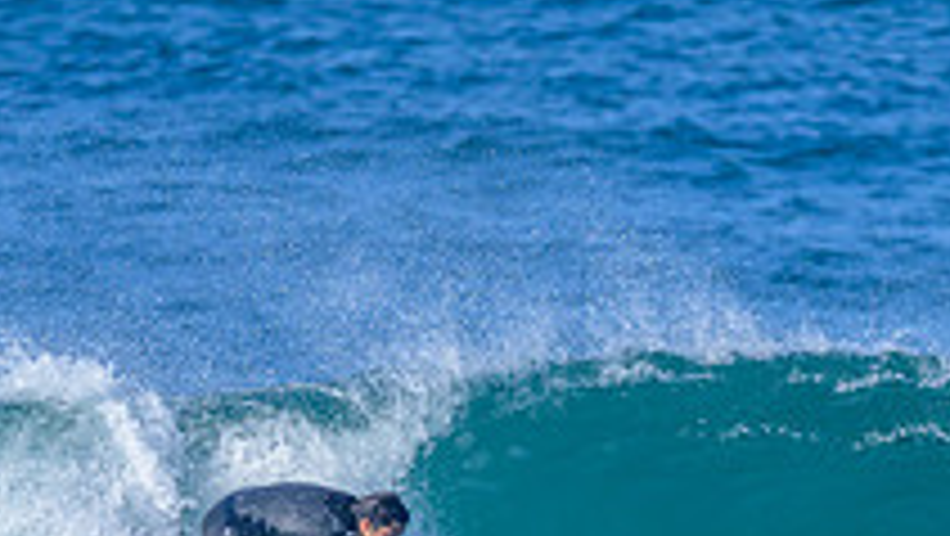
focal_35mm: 2299
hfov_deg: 0.9
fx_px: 57949
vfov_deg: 0.5
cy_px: 804
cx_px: 576
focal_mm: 800
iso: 500
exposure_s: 1/2000
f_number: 6.3
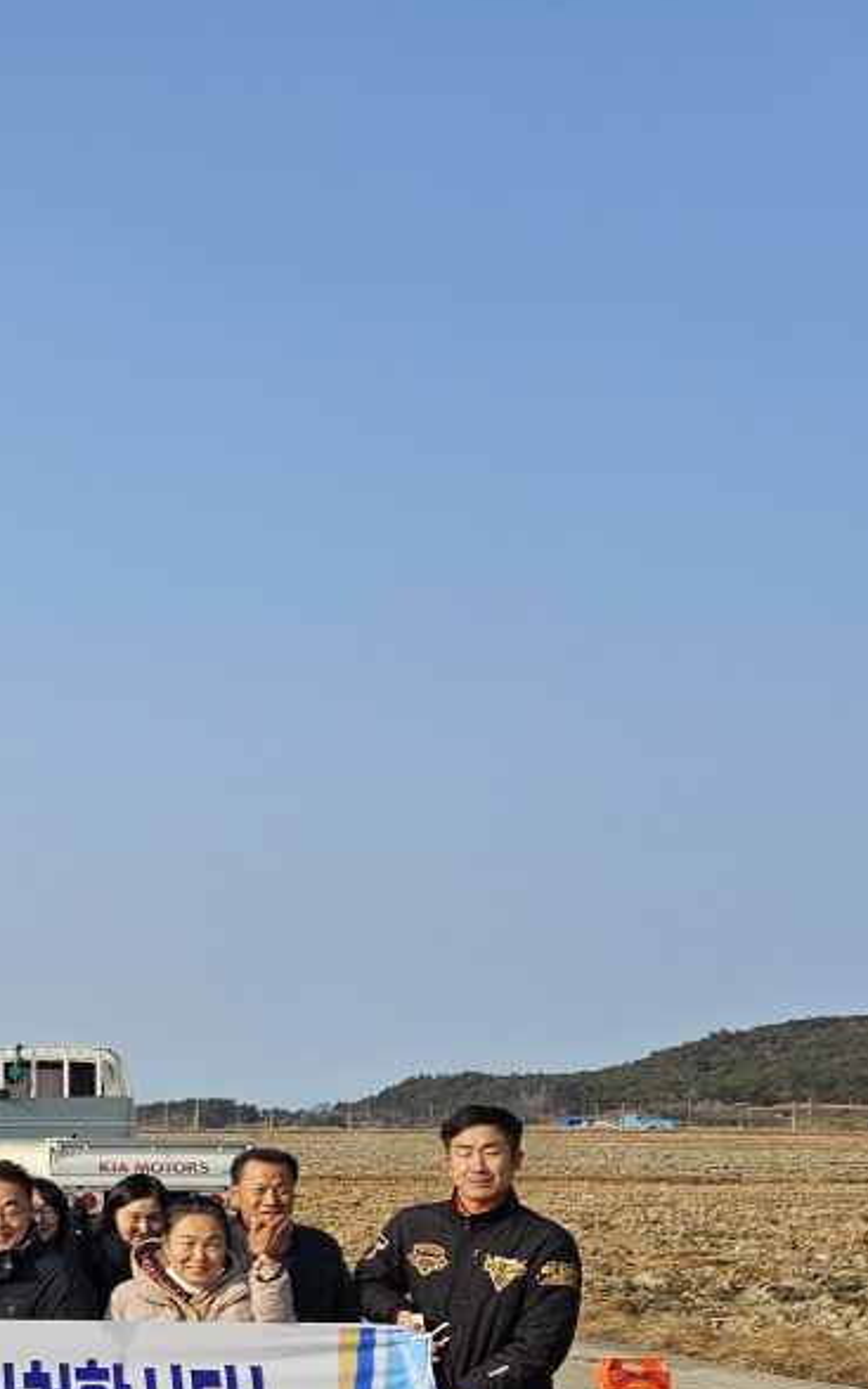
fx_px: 2043
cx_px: -584
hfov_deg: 19.4
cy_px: 1097
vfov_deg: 36.3
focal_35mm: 54
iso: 25
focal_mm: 5.4
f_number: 1.8
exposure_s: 1/1946
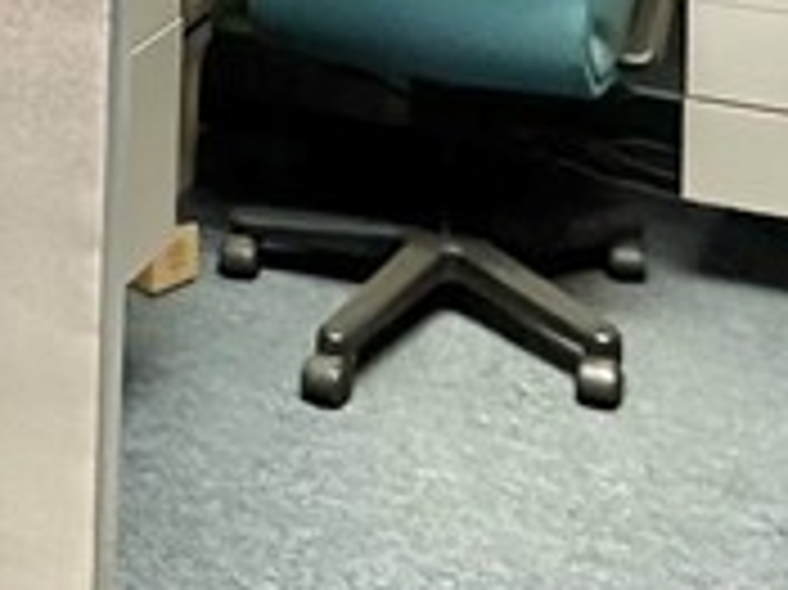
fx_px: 1865
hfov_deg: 23.7
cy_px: -581
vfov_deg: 14.8
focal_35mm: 82
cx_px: 234
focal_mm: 2.22
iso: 400
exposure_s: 1/60
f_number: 2.2
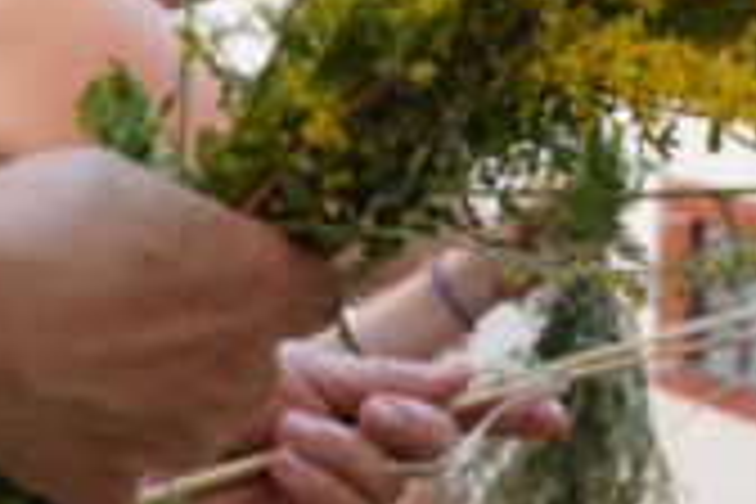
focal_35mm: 100
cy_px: 430
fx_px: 2107
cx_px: 868
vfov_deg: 13.5
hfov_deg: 19.3
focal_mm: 25
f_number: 6.3
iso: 100
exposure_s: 1/160
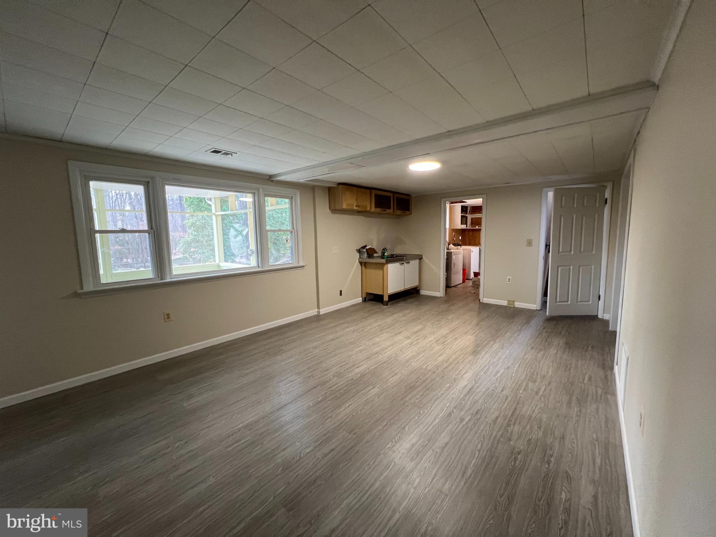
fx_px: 269
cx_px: 358
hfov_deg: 106.2
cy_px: 268
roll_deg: +1.1
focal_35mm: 13
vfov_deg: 89.9
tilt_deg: -6.5
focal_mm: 1.57
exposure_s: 1/60
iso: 250
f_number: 1.8
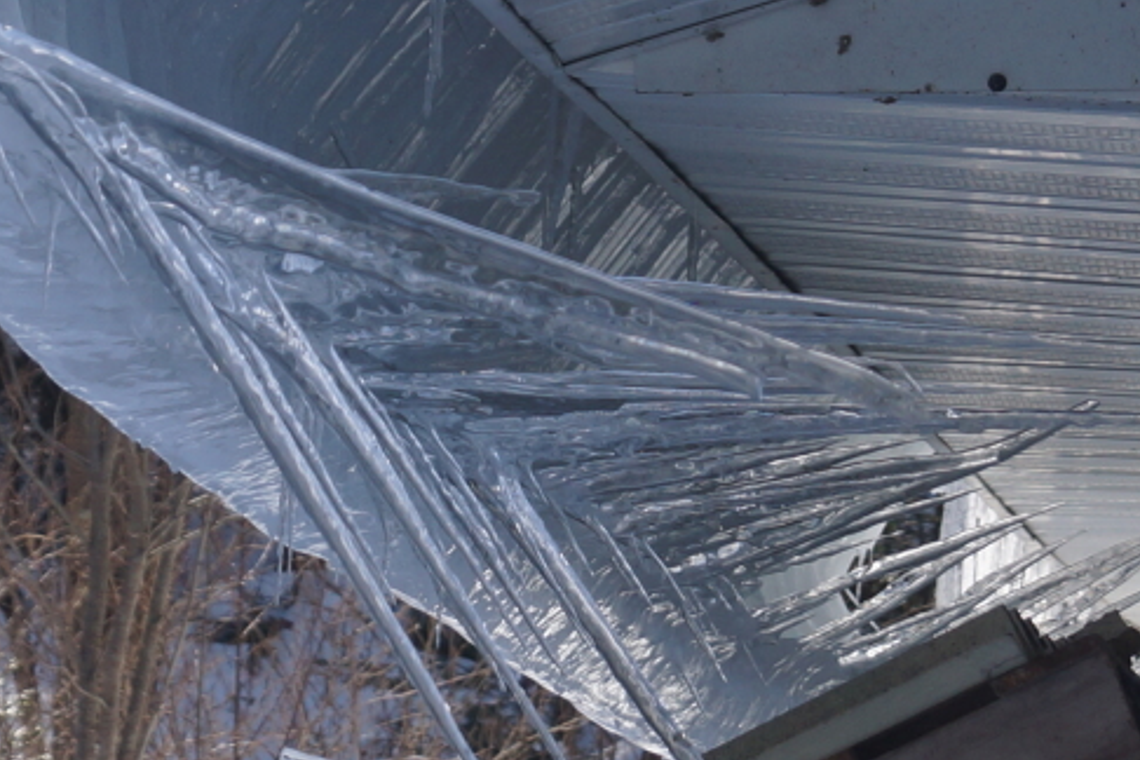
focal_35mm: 108
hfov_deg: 18.9
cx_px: 422
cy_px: 310
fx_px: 3421
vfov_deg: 12.7
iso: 100
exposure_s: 1/100
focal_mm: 35
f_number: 5.6
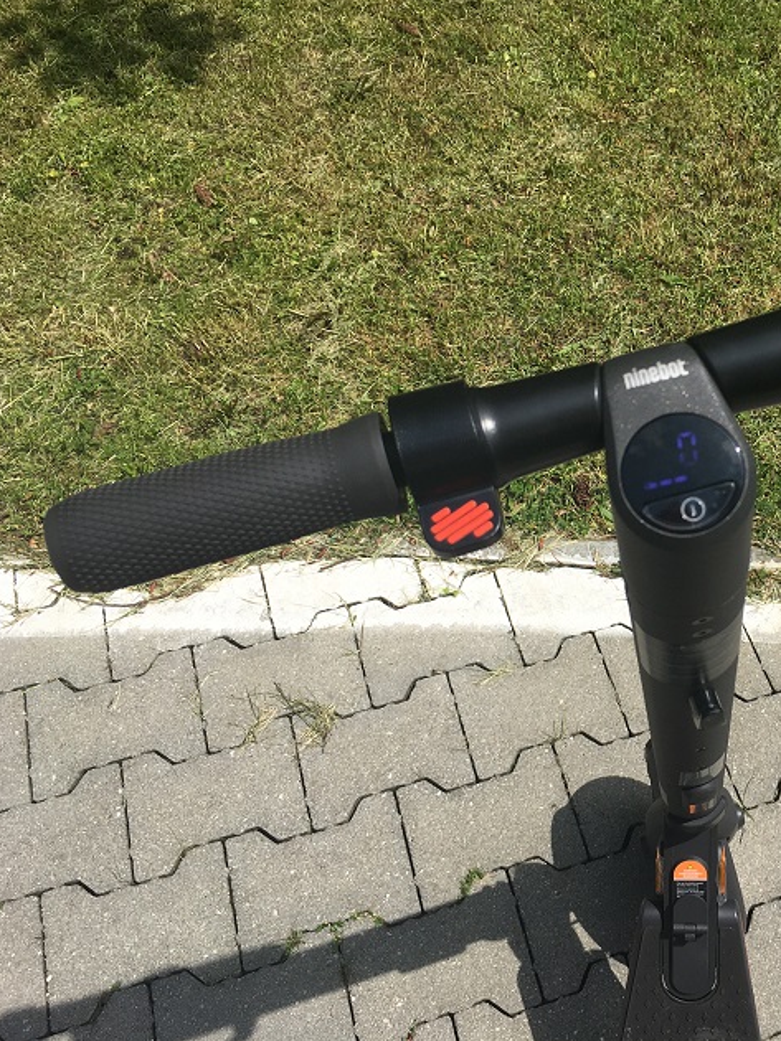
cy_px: 508
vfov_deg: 46.8
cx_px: 687
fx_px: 1204
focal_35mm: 40
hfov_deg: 34.2
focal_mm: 4.15
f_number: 2.2
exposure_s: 1/2137
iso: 25
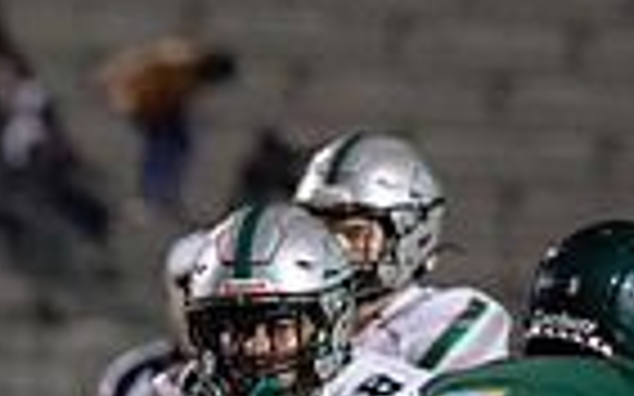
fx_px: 18826
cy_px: 884
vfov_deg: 1.2
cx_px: -733
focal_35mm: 1090
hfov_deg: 1.9
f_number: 2.8
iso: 3200
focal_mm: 200
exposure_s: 1/1250
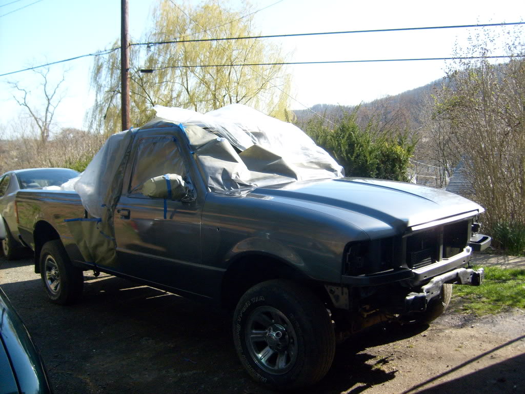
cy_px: 197
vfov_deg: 40.7
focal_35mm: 35
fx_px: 531
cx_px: 262
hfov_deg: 52.6
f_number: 7.1
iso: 80
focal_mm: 5.8
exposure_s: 1/90
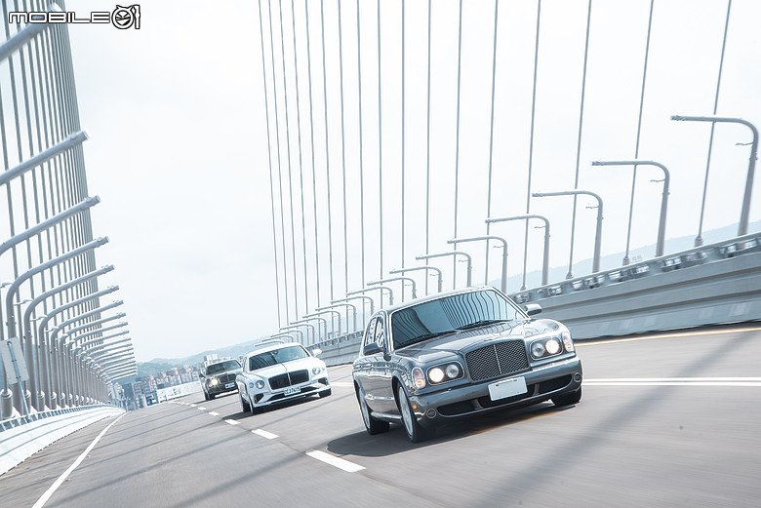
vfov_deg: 18.2
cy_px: 254
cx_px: 380
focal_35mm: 75
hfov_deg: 27.0
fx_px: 1586
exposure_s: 1/30
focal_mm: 75
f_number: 6.3
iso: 100
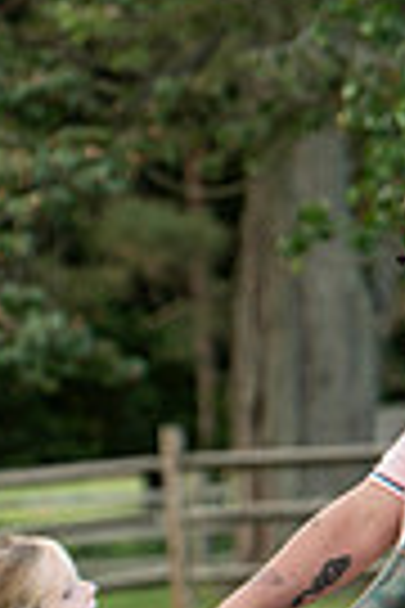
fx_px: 7036
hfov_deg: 3.3
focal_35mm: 417
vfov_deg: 4.9
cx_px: 356
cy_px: 549
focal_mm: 125
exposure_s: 1/125
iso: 200
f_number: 4
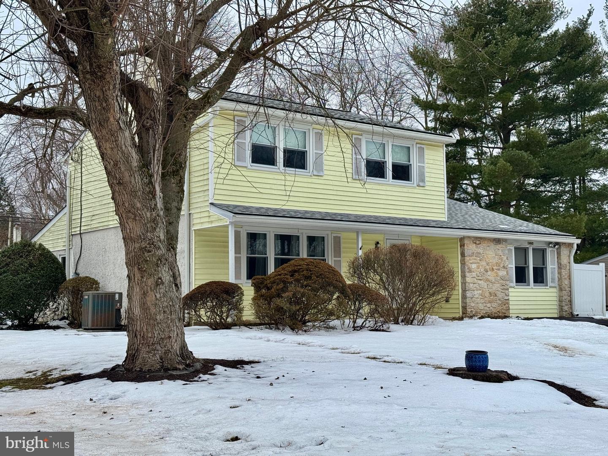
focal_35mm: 48
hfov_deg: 39.7
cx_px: 304
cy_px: 228
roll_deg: +0.4
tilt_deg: +5.3
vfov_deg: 30.3
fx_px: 843
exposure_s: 1/1043
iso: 64
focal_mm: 6.76
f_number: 1.78
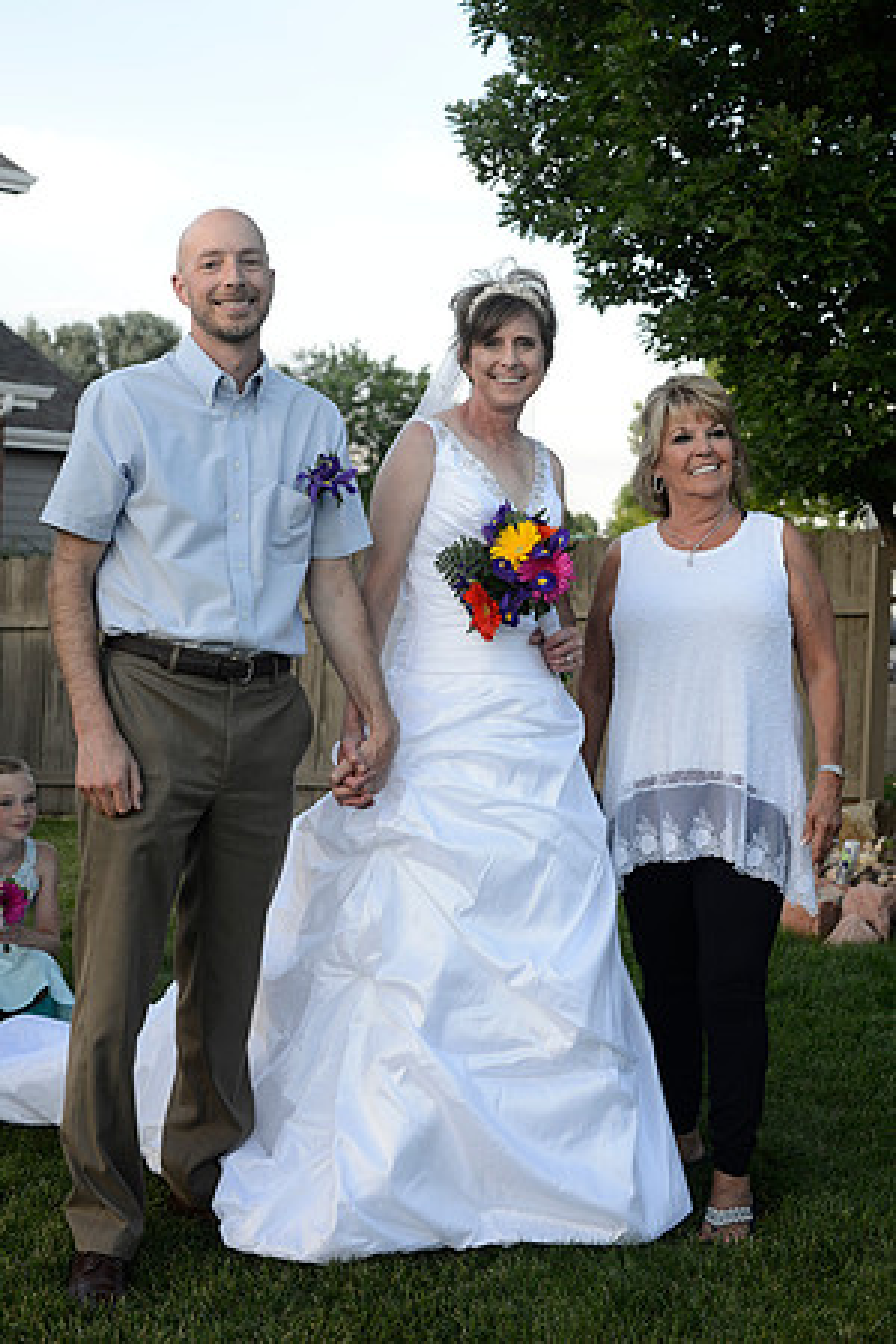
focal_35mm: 50
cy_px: 672
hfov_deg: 27.0
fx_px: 1867
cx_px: 448
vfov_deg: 39.6
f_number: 5.6
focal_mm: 50
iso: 400
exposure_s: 1/250
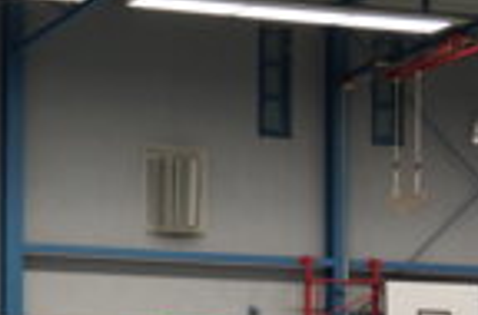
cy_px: 375
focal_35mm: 117
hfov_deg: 16.7
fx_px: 1548
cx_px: -120
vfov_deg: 11.4
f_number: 4
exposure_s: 1/60
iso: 500
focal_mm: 28
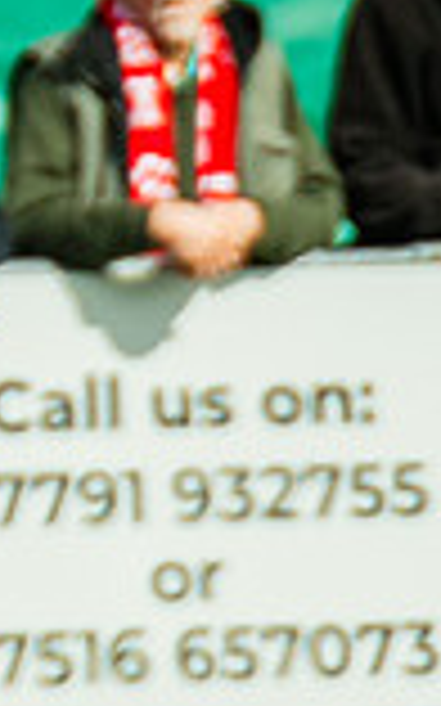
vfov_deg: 0.7
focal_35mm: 3122
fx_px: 60091
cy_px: 469
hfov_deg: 0.4
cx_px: -259
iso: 400
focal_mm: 380
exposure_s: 1/4000
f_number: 4
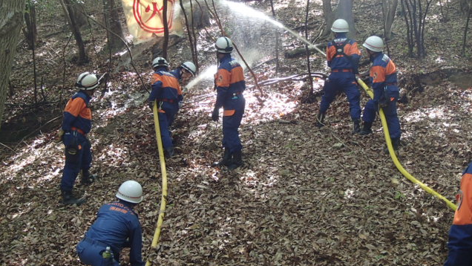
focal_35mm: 57
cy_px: 90
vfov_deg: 21.0
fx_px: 714
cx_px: 237
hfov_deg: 36.6
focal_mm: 9.39
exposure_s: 1/50
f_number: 5
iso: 320
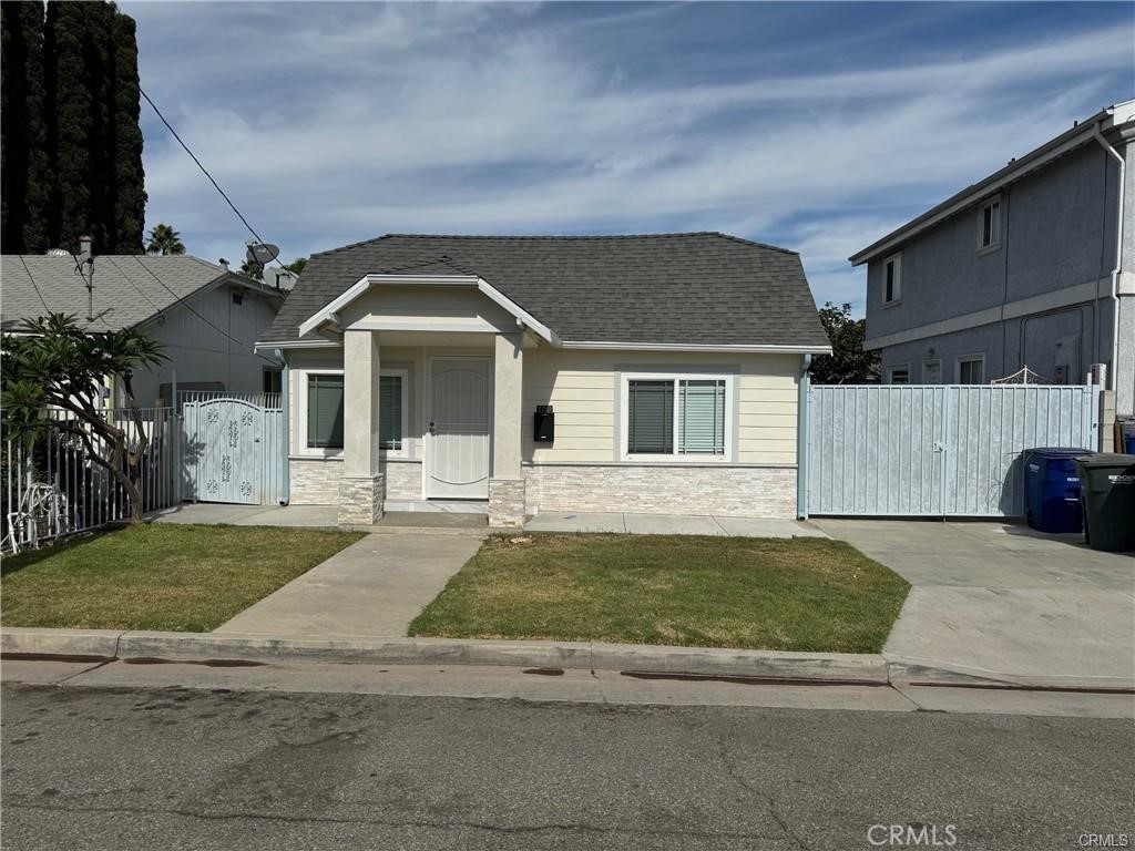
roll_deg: +0.1
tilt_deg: +0.4
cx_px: 568
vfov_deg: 56.8
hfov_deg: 71.6
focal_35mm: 24
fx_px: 787
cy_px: 426
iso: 80
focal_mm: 6.76
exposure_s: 1/9009
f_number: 1.78
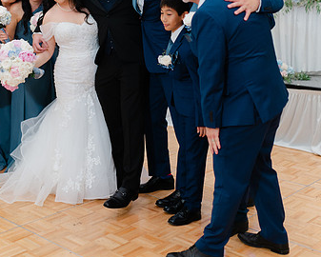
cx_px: 130
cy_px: 73
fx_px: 561
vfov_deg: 25.6
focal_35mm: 59
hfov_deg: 31.9
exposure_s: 1/160
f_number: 1.4
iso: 400
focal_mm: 35
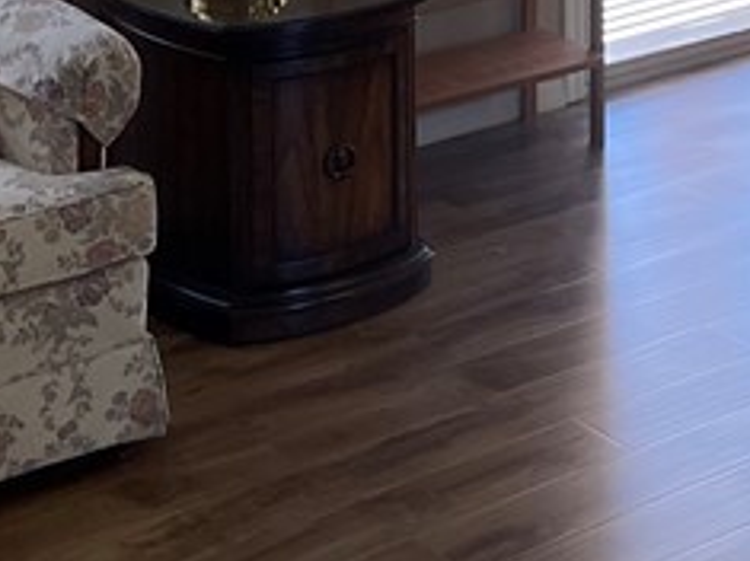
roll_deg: +0.0
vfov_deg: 11.8
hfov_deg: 17.9
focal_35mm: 109
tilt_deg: -3.6
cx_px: 584
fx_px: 2360
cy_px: -631
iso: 100
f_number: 1.6
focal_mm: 5.1
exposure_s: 1/120
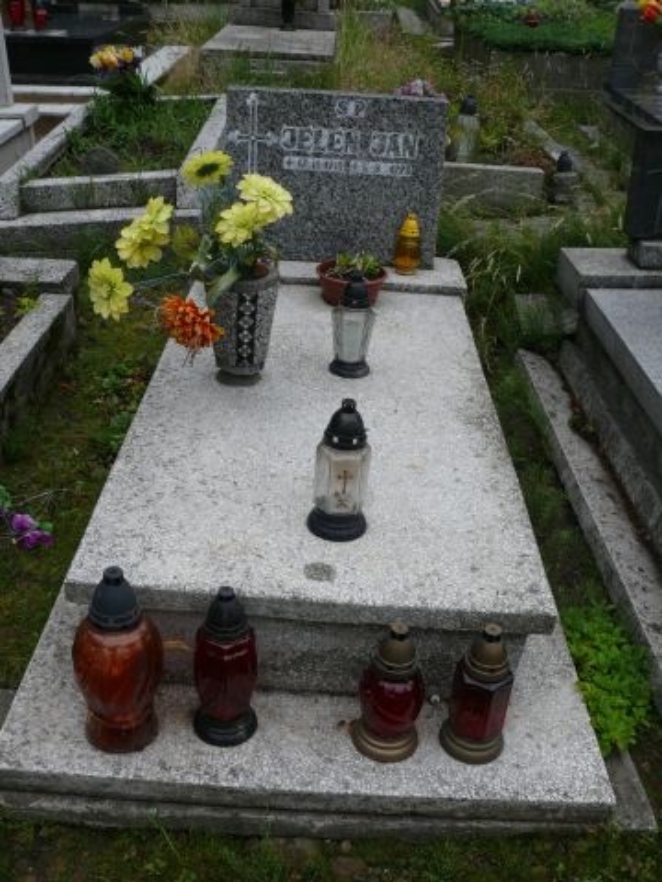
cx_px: 331
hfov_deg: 40.7
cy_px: 441
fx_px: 892
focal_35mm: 35
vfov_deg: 52.6
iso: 100
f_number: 4
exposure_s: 1/200
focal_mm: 7.4
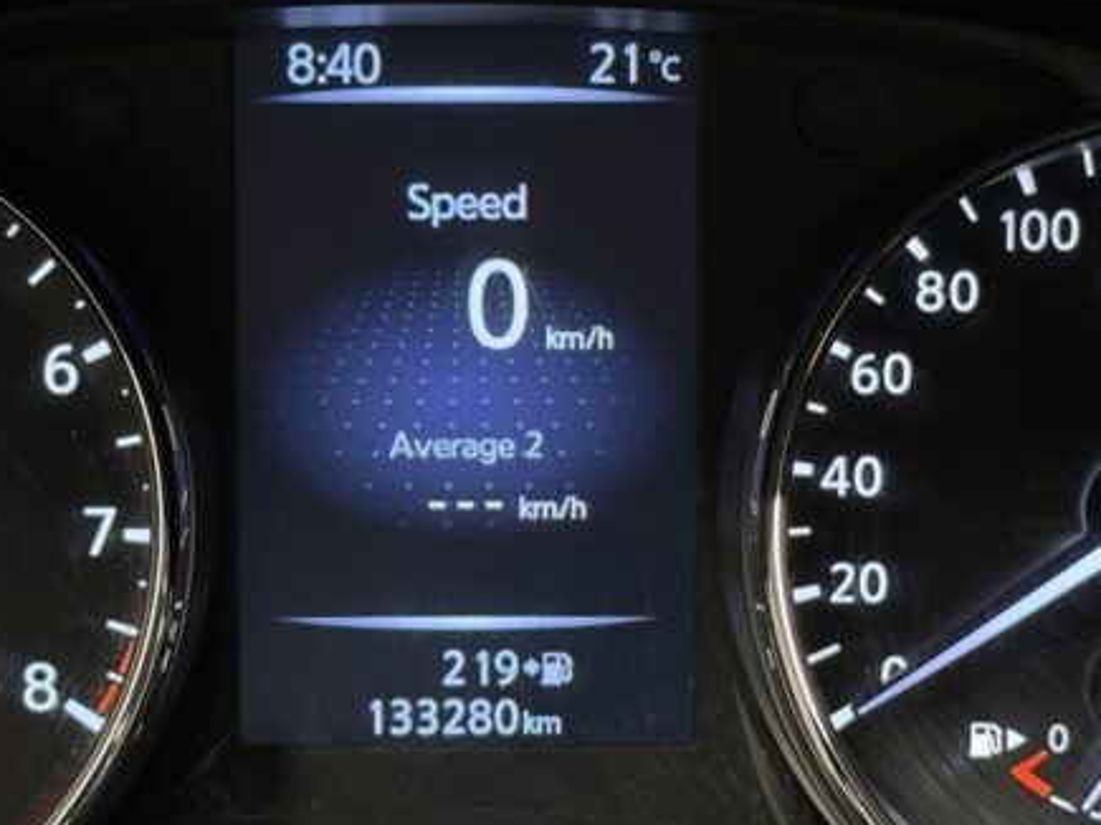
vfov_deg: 13.1
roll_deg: -0.5
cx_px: 473
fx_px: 3593
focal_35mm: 113
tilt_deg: -27.5
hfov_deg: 17.4
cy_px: 511
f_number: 1.78
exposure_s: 1/42
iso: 250
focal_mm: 6.76
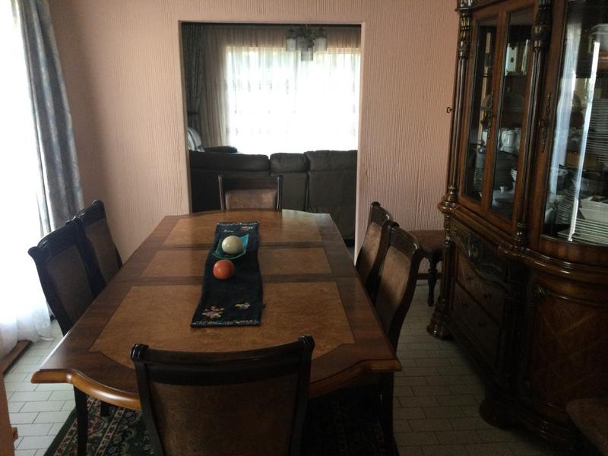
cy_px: 228
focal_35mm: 31
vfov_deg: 45.4
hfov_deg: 58.4
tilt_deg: -15.0
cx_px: 304
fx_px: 544
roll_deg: -0.1
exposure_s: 1/33
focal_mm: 3.3
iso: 160
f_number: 2.4
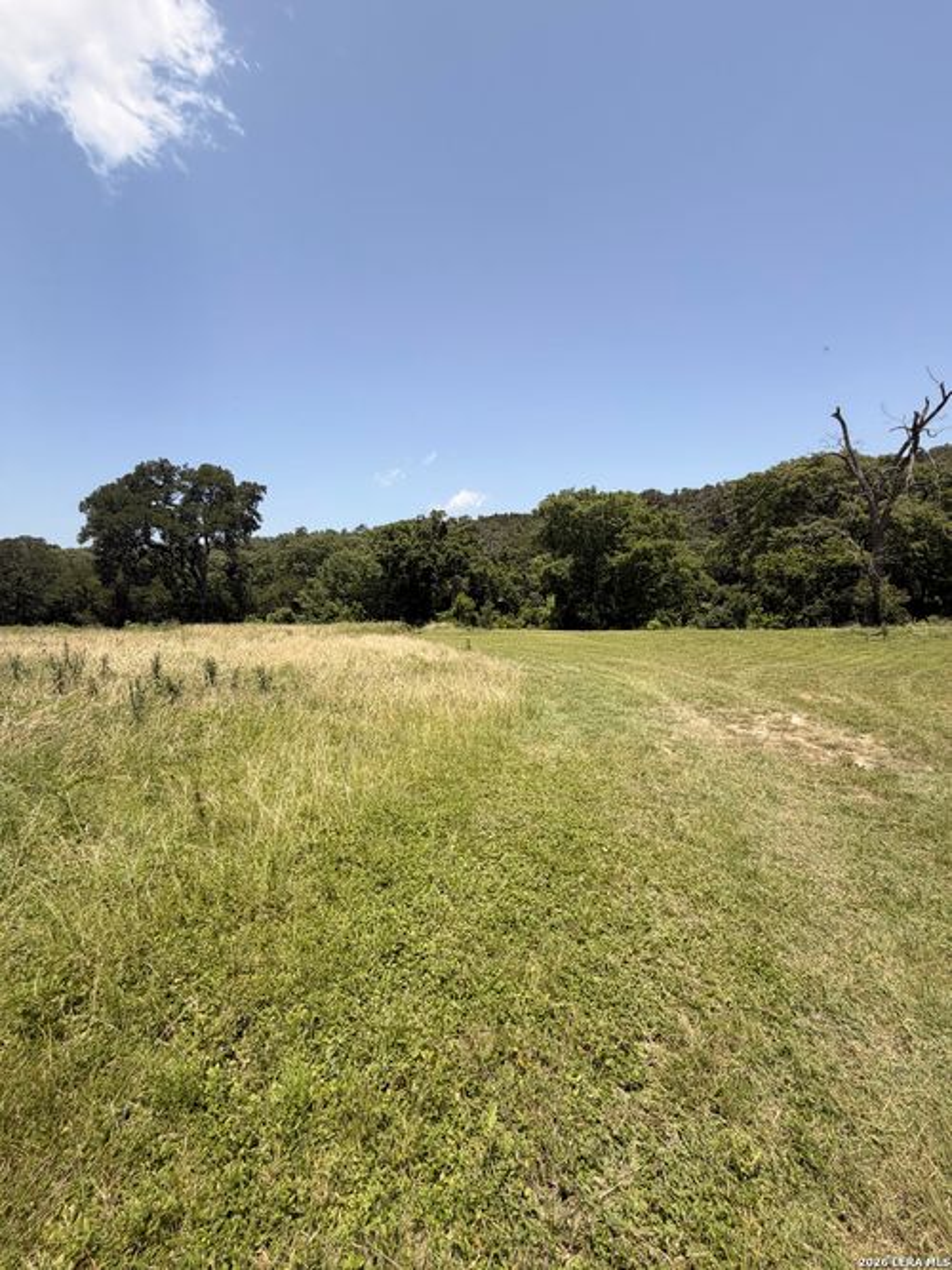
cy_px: 635
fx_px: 514
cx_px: 476
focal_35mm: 14
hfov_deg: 85.7
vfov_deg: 102.1
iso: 20
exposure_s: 1/770
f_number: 2.2
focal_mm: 2.22
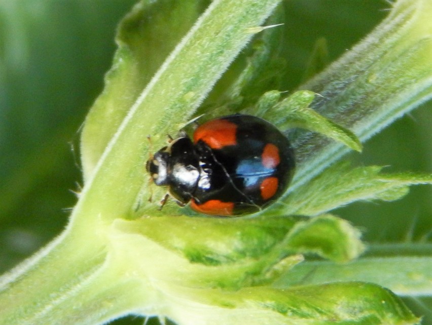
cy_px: 162
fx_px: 2273
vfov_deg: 8.2
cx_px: 216
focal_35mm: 182
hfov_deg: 10.9
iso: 400
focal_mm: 32.8
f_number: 5.3
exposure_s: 1/80
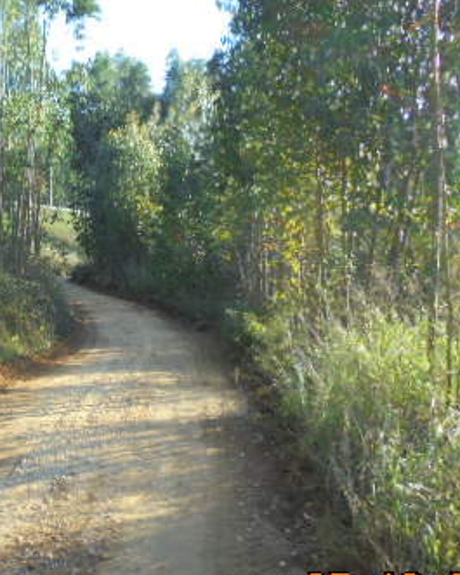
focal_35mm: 49
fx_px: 833
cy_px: 264
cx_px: 54
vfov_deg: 38.0
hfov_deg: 29.7
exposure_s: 1/160
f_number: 3.5
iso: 100
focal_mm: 4.6
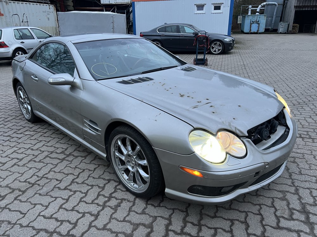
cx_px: 158
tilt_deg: -21.6
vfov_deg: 53.1
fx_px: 238
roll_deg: +0.9
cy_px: 118
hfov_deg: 67.3
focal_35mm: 26
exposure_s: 1/50
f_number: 1.5
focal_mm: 5.7
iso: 100
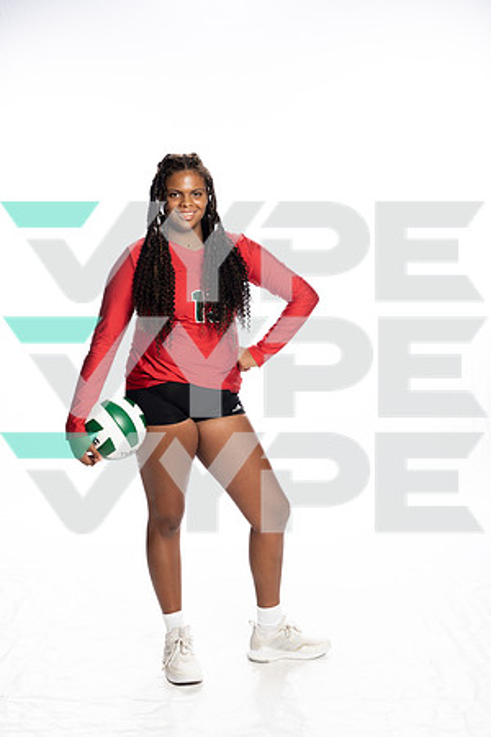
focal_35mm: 50
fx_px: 1023
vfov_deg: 39.6
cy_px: 368
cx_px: 246
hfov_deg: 27.0
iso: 400
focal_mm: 50
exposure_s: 1/250
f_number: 8
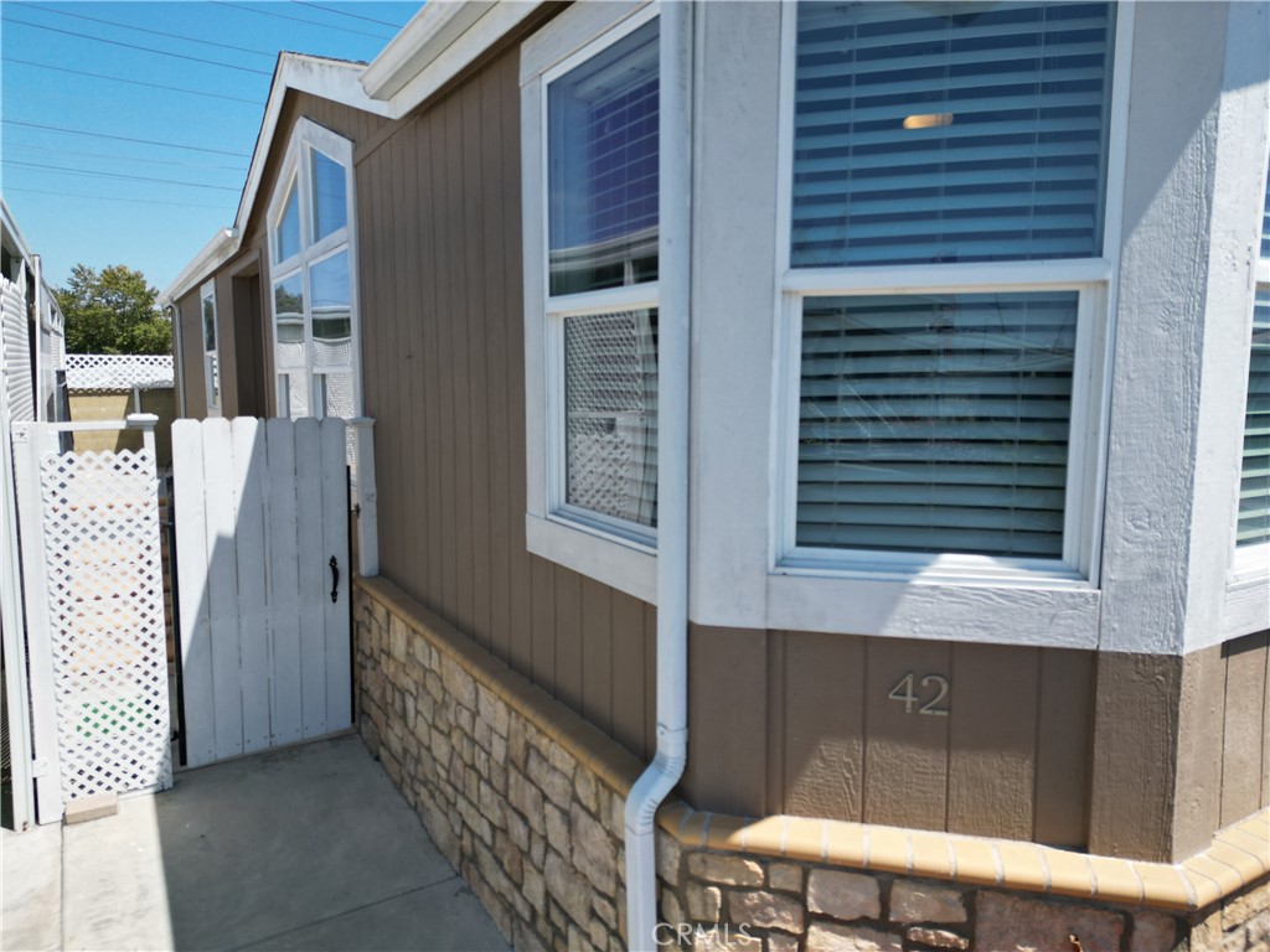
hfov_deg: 71.6
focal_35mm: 24
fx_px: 881
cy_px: 476
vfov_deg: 56.8
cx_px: 635
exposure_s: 1/3000
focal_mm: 6.72
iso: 200
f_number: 1.7
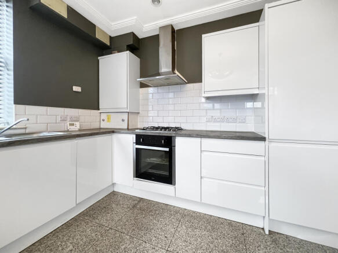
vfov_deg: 89.9
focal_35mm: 13
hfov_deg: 106.2
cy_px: 126
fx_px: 127
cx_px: 169
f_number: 1.8
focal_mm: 1.57
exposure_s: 1/100
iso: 125
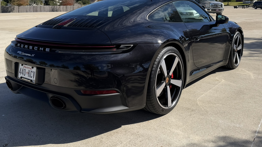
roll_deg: +0.7
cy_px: 48
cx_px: 122
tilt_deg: -10.2
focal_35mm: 35
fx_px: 243
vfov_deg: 33.4
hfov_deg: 56.6
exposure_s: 1/5319
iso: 80
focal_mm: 6.76
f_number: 1.78
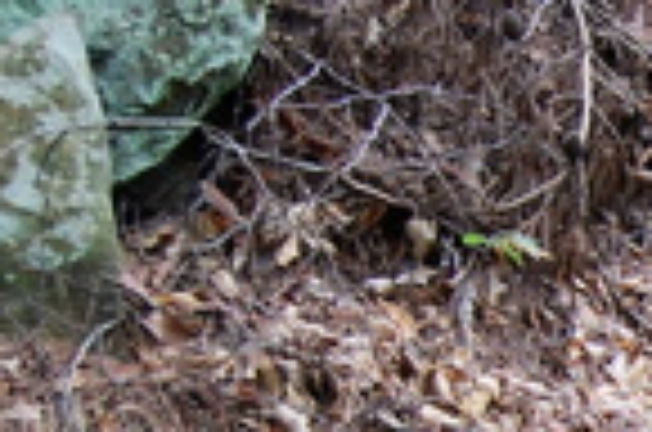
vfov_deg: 11.8
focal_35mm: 112
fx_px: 2024
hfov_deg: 16.0
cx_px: 1106
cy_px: 574
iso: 200
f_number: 3.5
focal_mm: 18
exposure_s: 1/10
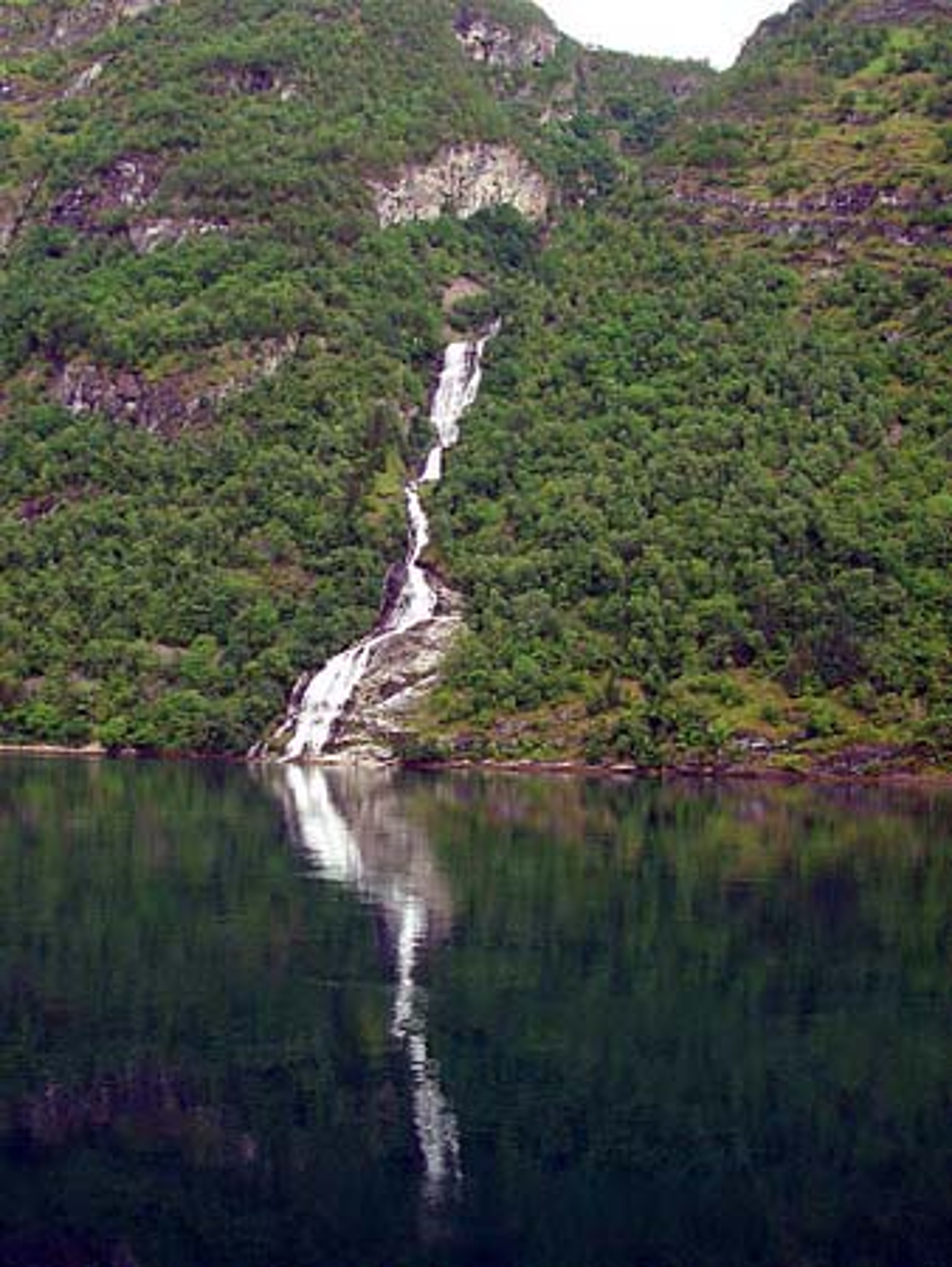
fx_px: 1795
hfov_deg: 29.7
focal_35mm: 49
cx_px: 476
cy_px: 634
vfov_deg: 38.9
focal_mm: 8.2
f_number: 5
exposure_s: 1/160
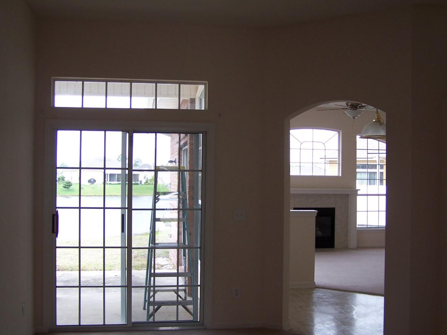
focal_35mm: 43
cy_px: 179
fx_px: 555
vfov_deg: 33.6
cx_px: 233
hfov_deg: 43.9
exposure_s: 1/90
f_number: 2.8
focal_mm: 6.7
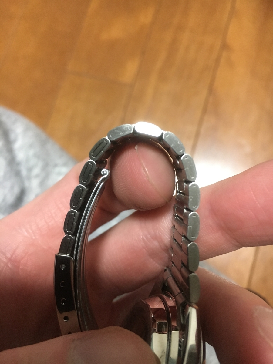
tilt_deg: -75.4
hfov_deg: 48.2
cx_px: 136
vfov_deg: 61.7
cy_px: 182
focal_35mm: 29
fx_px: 305
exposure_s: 1/20
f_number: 2.2
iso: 200
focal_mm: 4.15
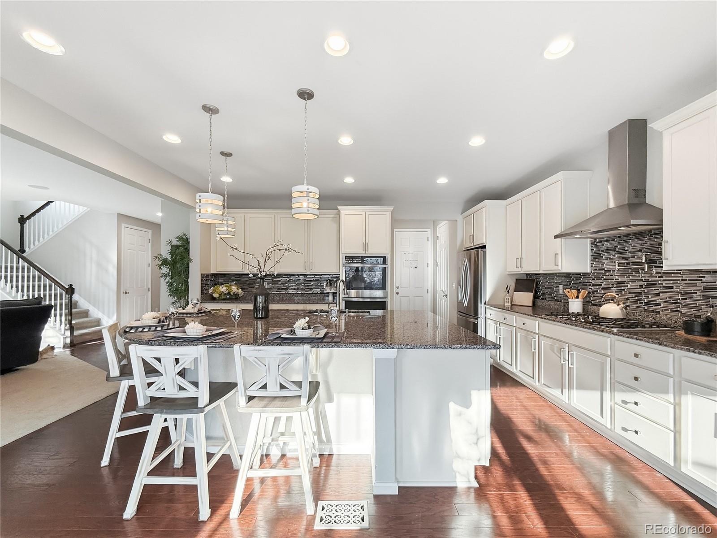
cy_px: 269
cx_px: 358
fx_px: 290
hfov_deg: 102.1
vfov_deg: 85.7
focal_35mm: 14
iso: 125
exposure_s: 1/120
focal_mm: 2.2
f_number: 2.2
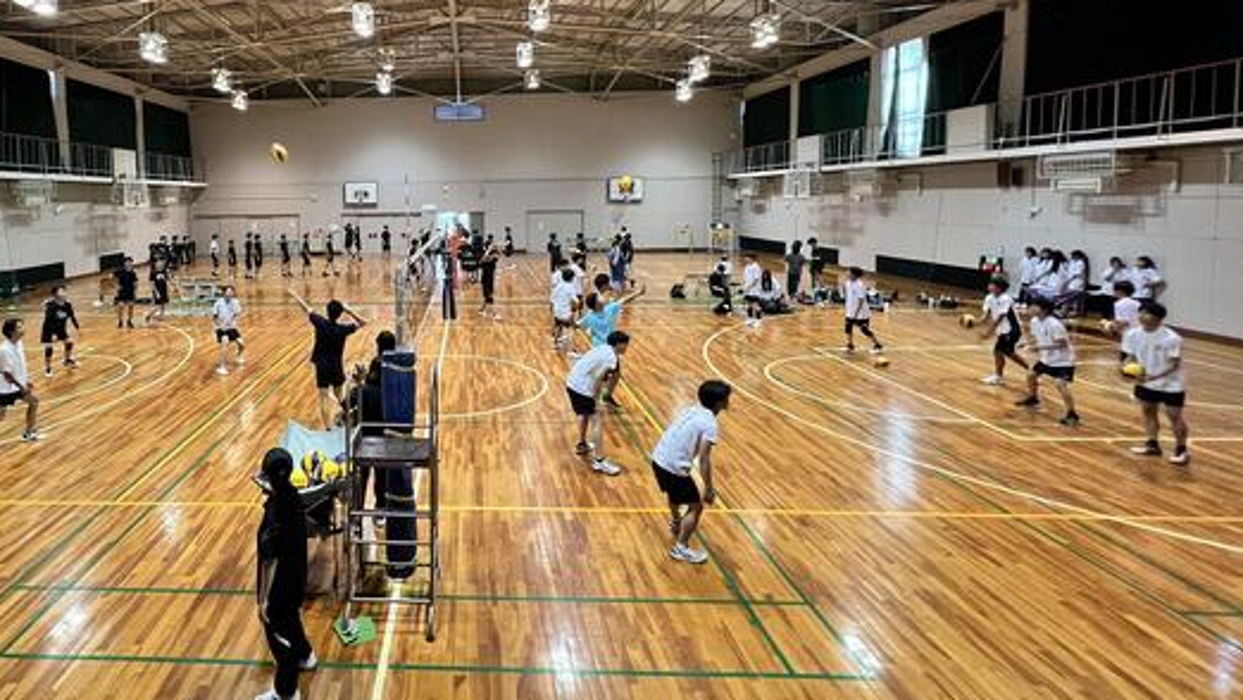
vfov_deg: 57.2
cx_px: 436
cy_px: 237
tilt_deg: -3.1
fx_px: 626
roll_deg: +0.9
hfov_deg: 87.0
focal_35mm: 19
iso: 320
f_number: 1.8
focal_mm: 1.57
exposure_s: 1/60
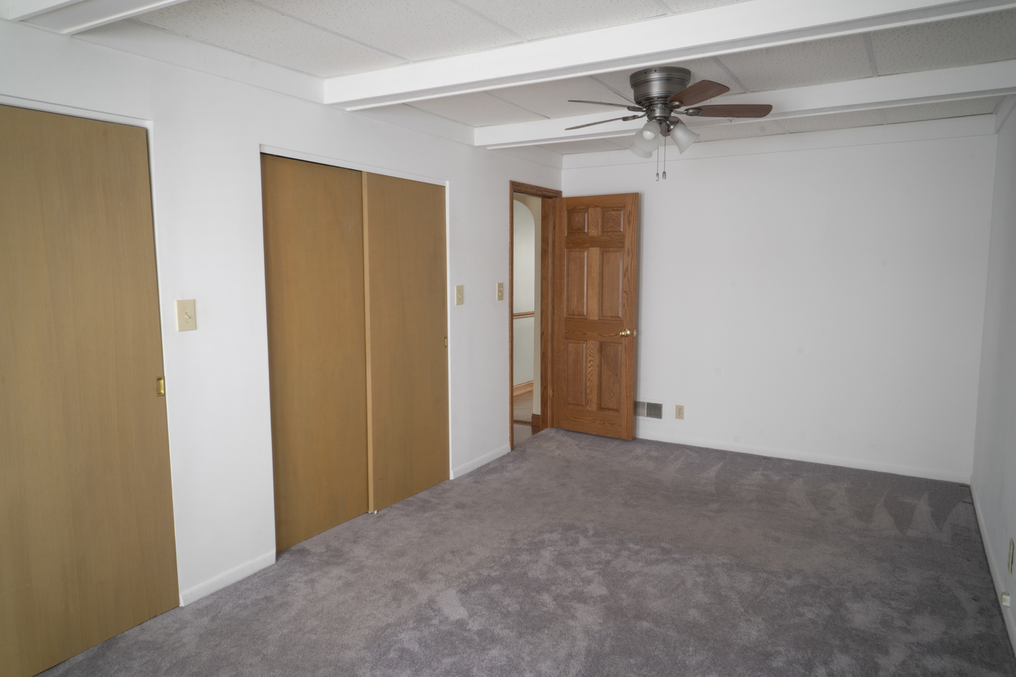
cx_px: 508
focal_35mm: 24
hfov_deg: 73.7
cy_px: 338
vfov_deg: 53.1
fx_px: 677
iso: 200
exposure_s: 20
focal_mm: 16
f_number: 18
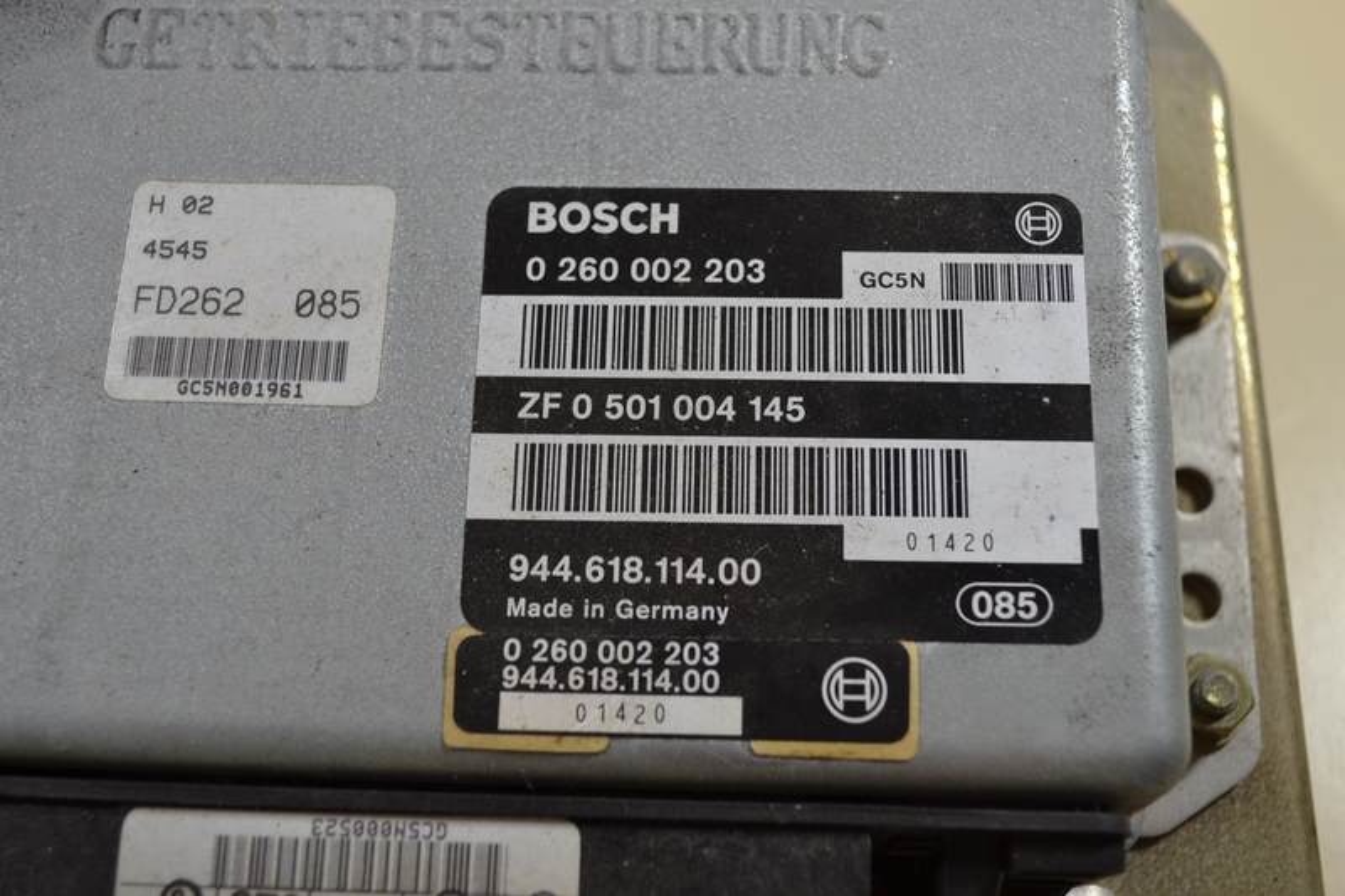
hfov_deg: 41.1
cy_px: 448
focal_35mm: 48
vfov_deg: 28.1
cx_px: 672
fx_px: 1793
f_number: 4.8
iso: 400
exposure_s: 1/80
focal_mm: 32
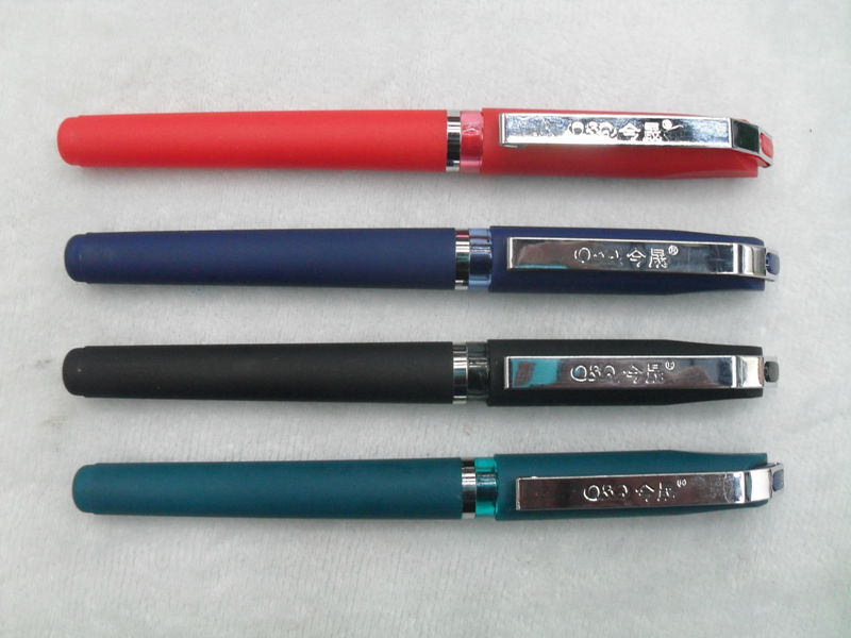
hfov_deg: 52.6
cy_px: 319
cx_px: 426
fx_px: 860
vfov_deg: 40.7
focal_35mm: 35
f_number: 2.8
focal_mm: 6.2
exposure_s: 1/30
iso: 200
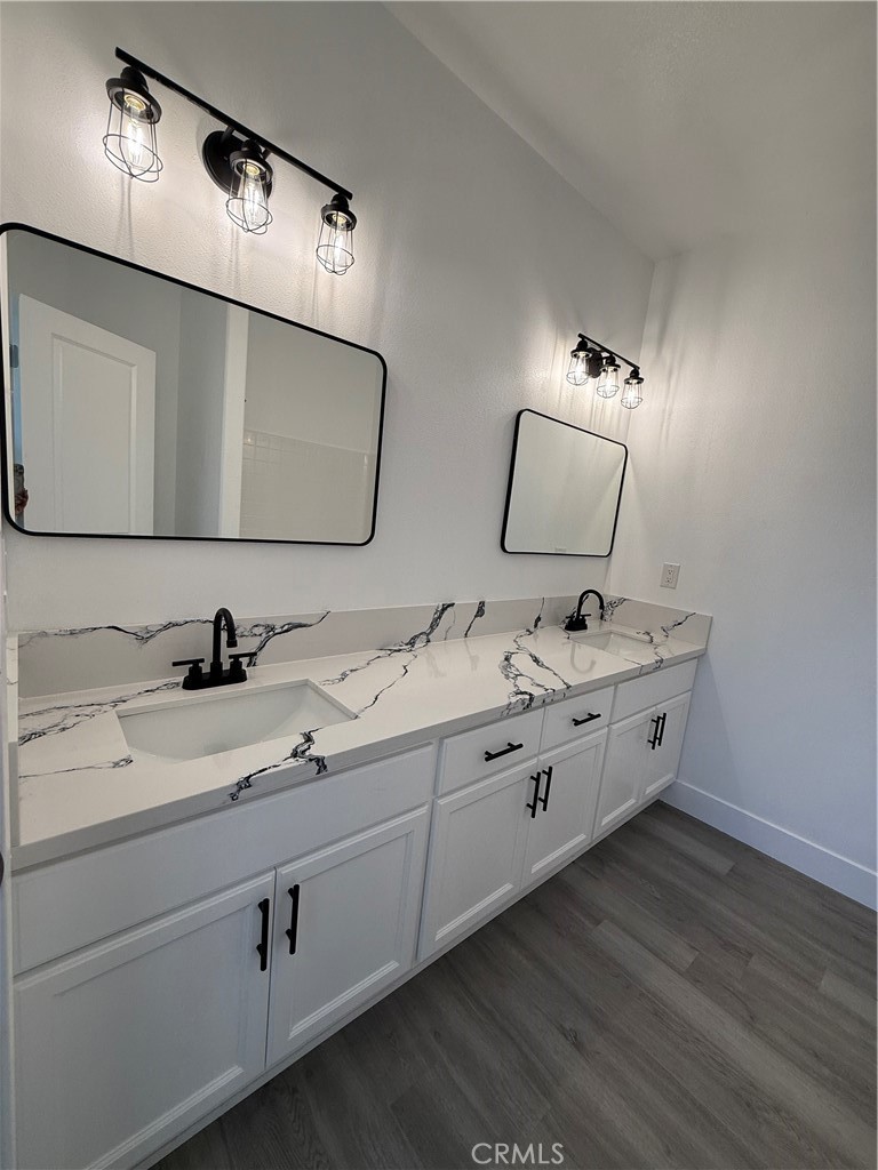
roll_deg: -6.4
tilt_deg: -8.4
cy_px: 585
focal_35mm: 14
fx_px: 473
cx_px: 439
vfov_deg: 102.1
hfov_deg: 85.7
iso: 64
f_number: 2.2
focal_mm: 2.22
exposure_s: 1/143
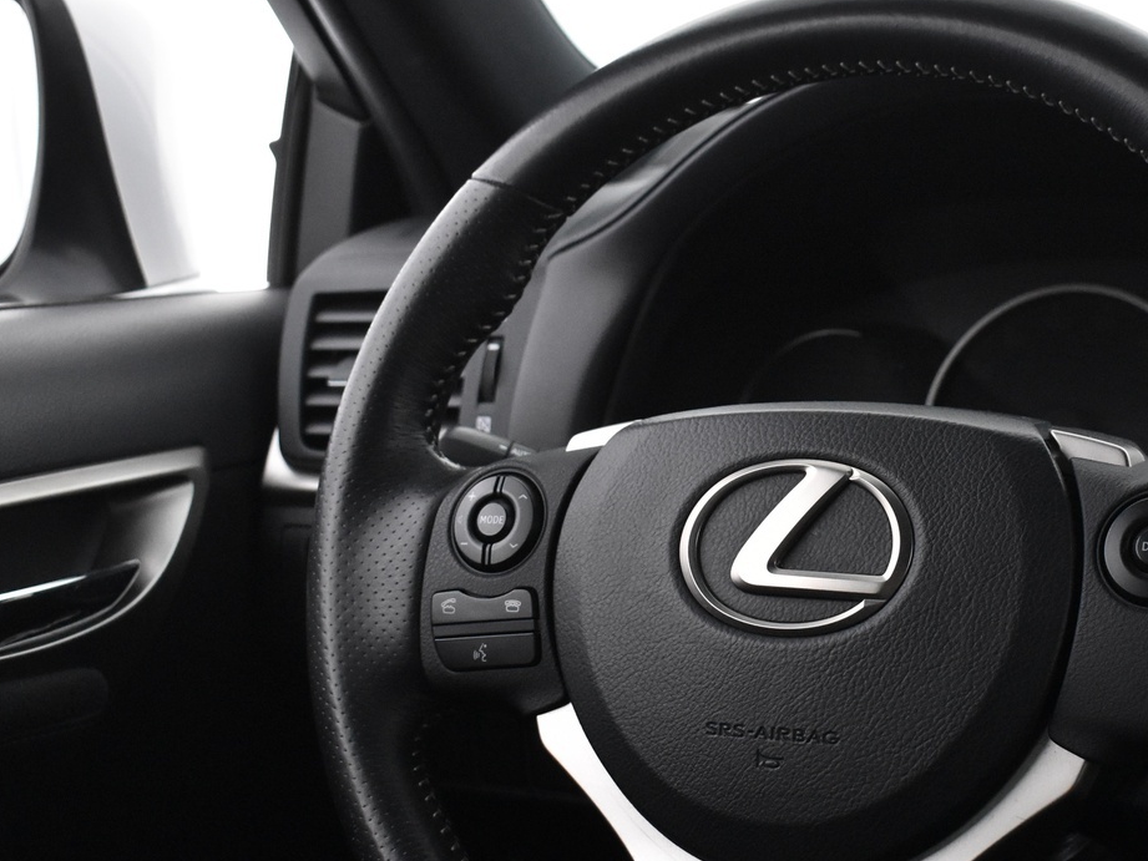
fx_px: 2355
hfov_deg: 27.2
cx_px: 782
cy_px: 557
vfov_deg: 20.7
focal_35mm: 71
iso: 3200
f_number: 4.2
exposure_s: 1/40
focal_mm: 28
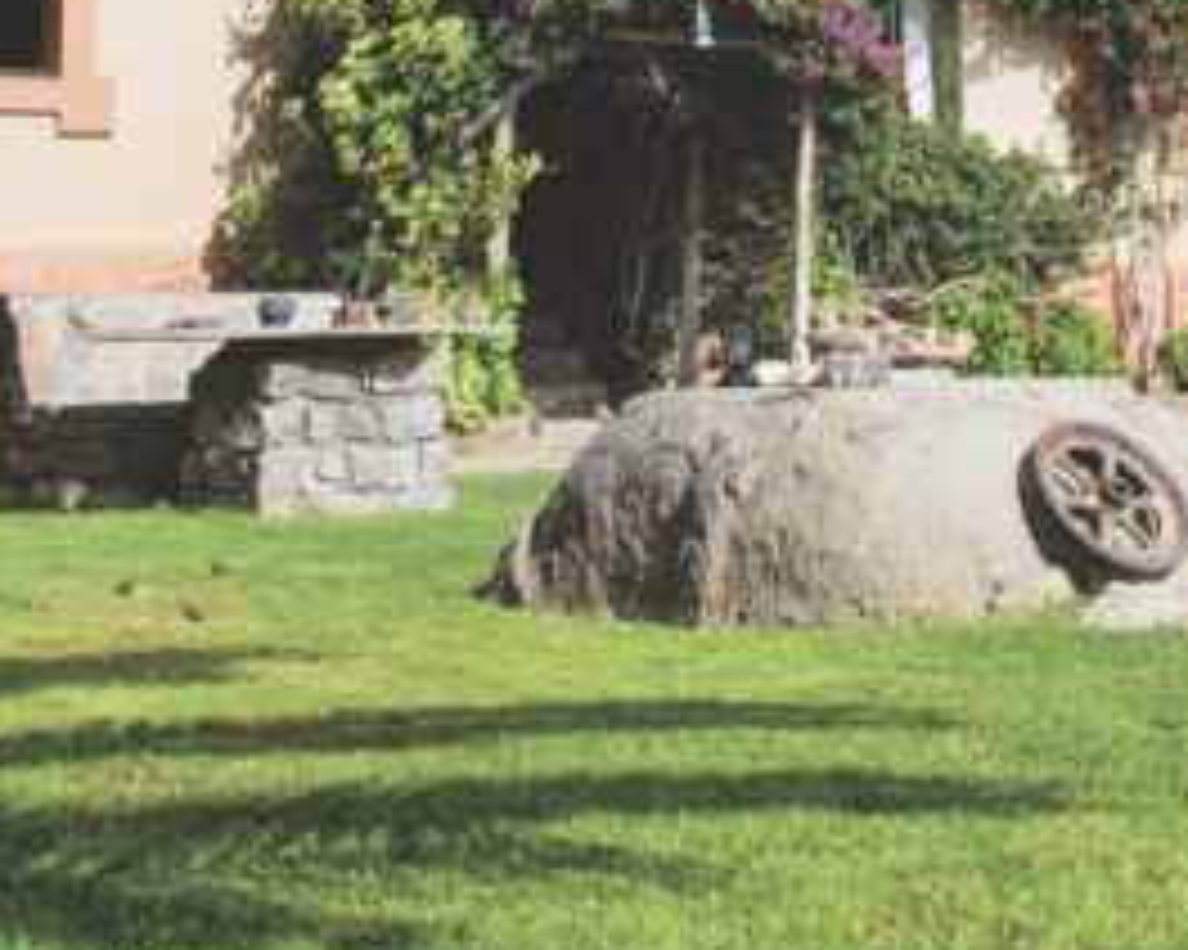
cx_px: 1040
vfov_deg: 16.5
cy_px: -110
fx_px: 3163
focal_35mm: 90
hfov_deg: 20.9
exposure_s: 1/400
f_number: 7.1
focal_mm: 22
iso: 100
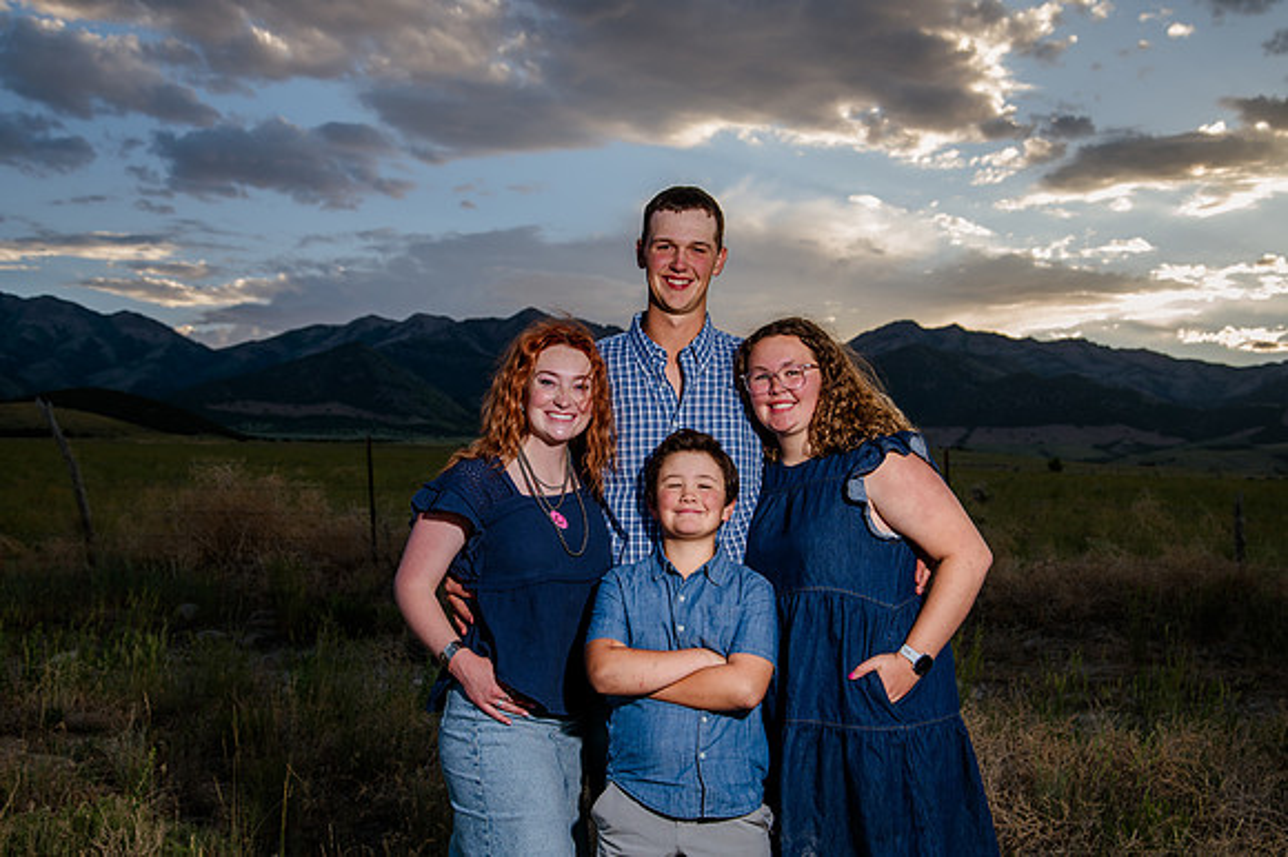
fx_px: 1772
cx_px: 632
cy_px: 428
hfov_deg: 39.9
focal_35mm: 50
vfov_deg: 27.2
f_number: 6.3
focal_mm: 48
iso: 200
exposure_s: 1/160
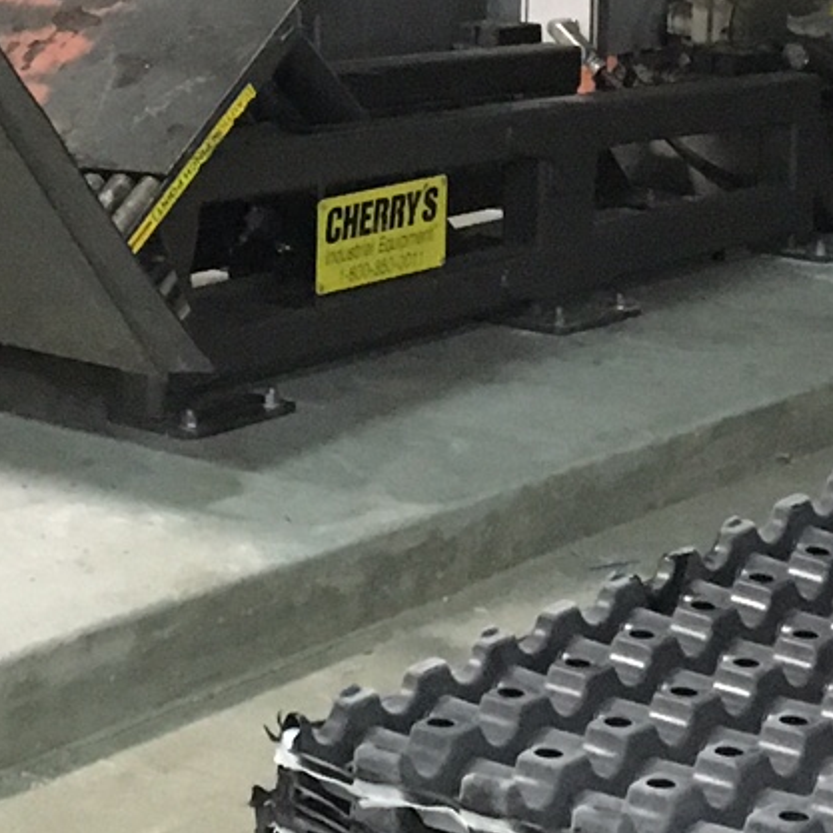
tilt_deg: -5.8
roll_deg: -1.4
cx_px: 276
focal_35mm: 124
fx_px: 3376
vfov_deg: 13.7
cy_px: -108
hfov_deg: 14.0
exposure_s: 1/15
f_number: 2.2
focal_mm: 4.15
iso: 250
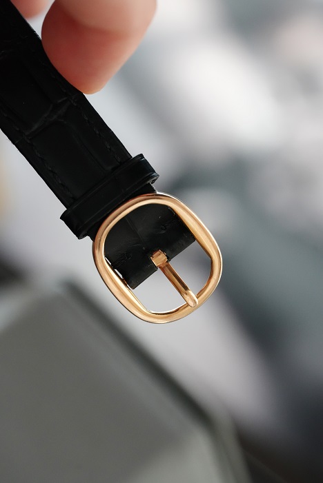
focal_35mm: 105
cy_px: 242
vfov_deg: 19.4
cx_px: 162
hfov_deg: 13.1
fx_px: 1412
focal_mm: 105
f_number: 5
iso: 8000
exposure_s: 1/250
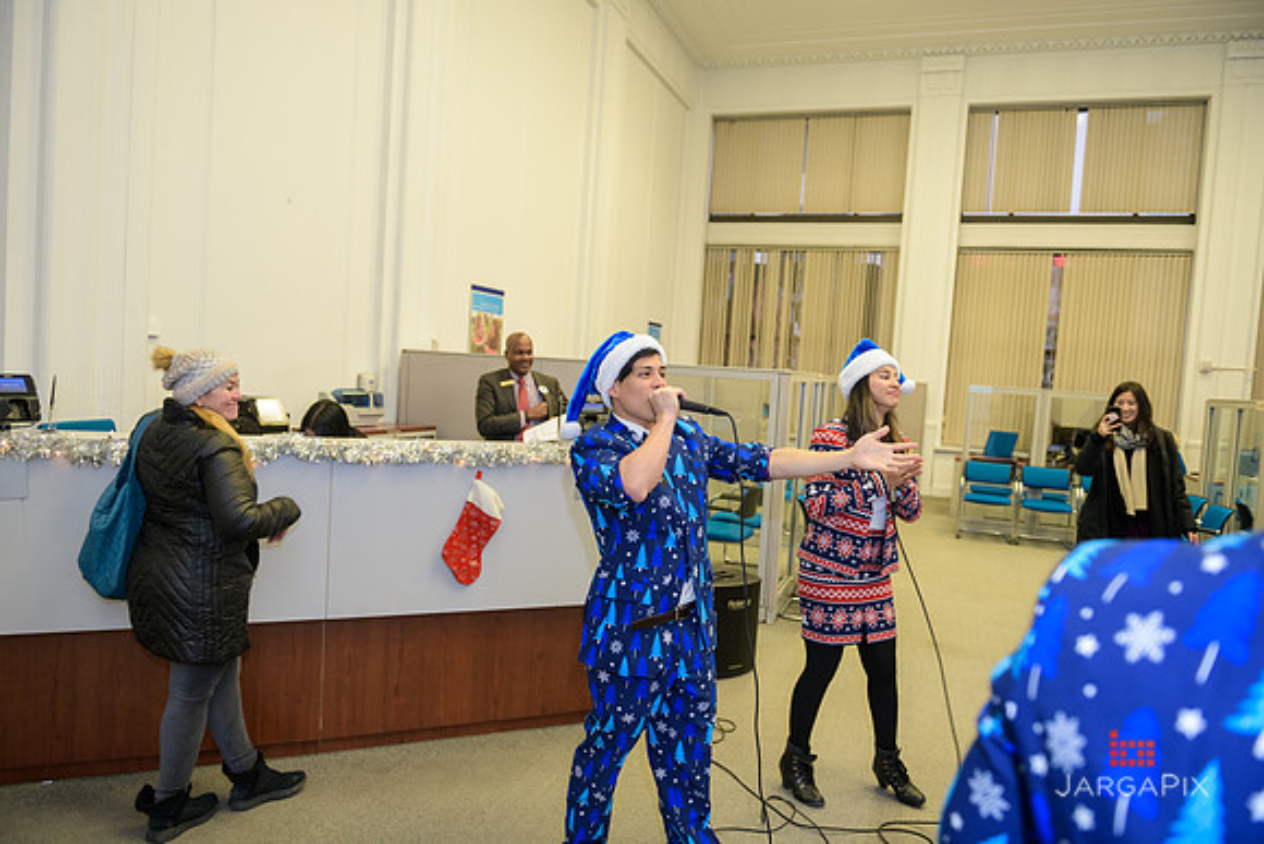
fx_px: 843
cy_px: 422
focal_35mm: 24
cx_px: 632
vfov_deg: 53.2
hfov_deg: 73.7
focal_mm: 24
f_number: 3.2
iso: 1000
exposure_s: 1/125
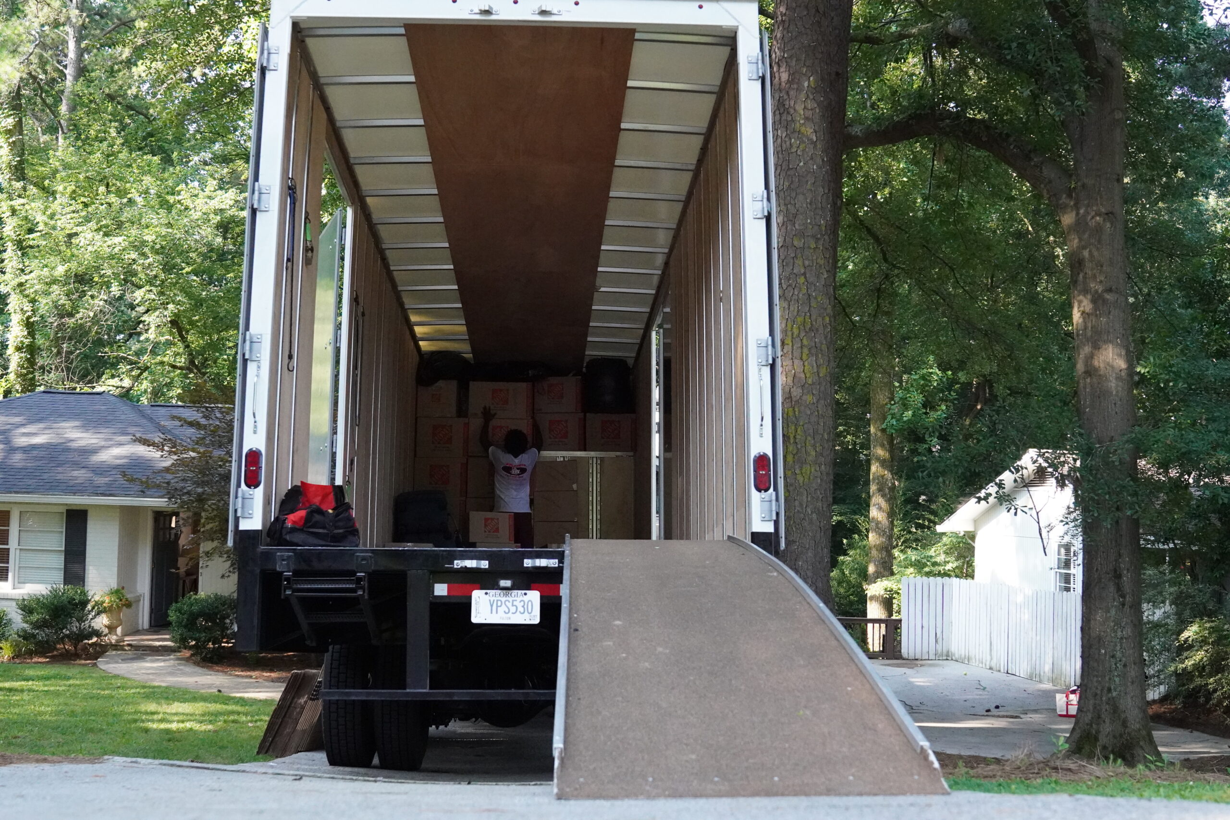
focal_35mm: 36
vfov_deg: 36.9
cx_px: 615
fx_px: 1230
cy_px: 410
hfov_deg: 53.1
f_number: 4
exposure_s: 1/2000
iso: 6400
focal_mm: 24
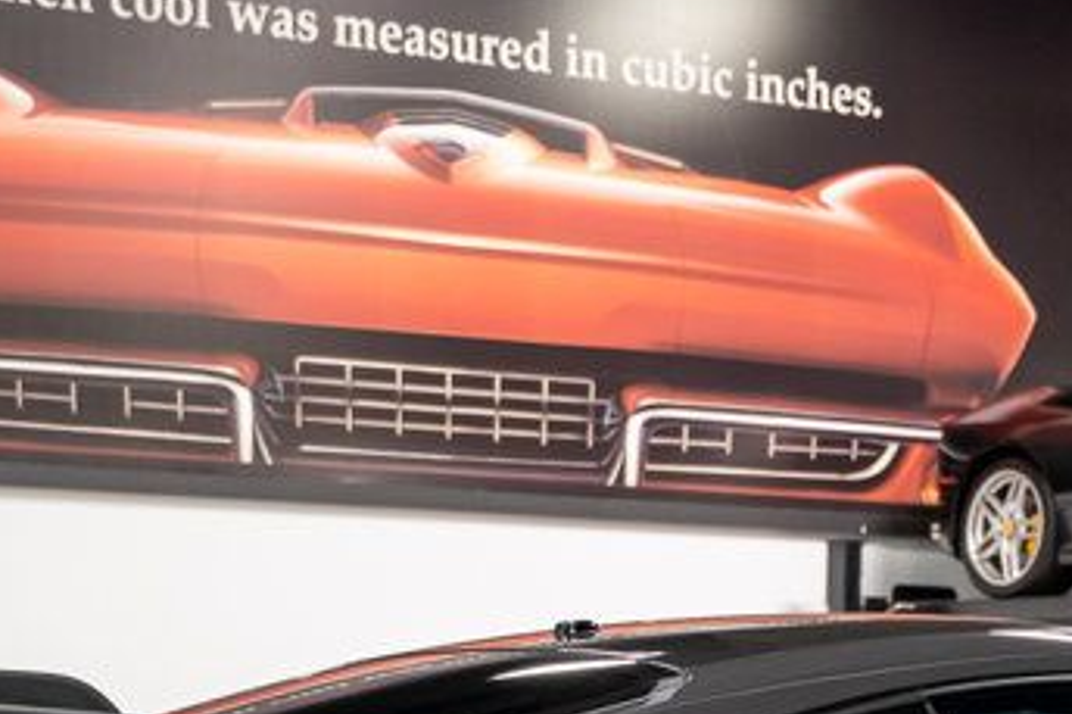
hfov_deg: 15.6
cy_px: 977
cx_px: 735
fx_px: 3899
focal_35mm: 131
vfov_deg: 10.2
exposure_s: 1/60
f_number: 4
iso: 800
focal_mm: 44
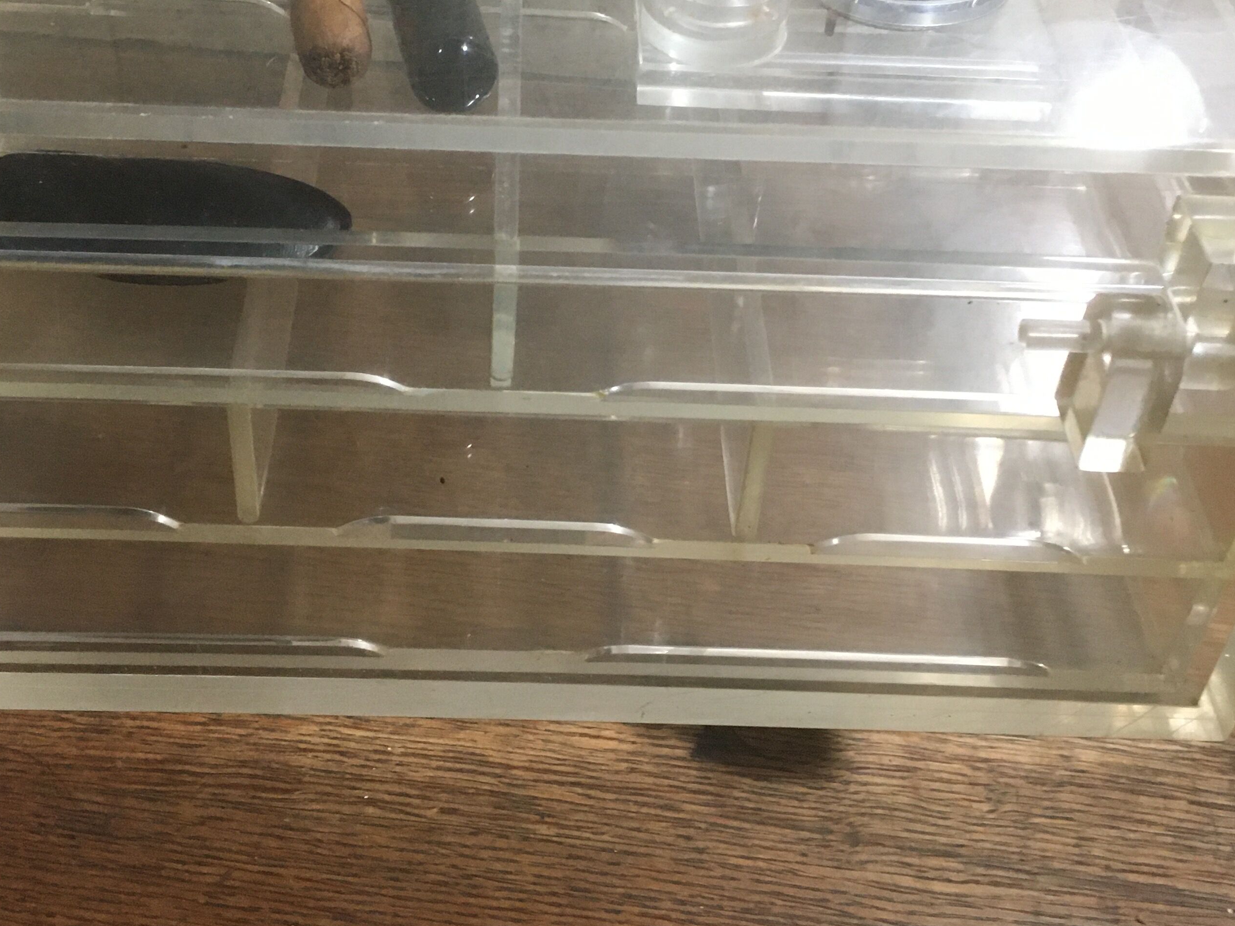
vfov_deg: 31.0
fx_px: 1641
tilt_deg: -37.9
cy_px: 237
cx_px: 538
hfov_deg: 41.2
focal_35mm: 46
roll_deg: -2.1
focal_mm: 4.15
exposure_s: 1/20
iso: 200
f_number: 2.2
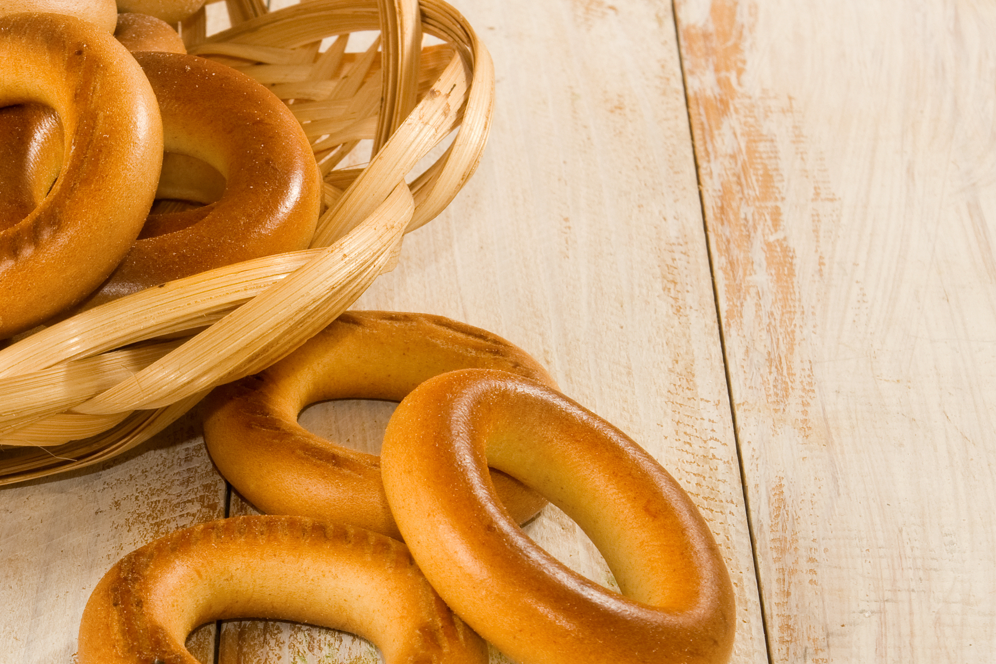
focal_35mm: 127
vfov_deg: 10.8
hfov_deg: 16.0
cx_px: 208
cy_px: 513
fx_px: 3514
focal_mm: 50
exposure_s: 1/180
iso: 100
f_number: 19
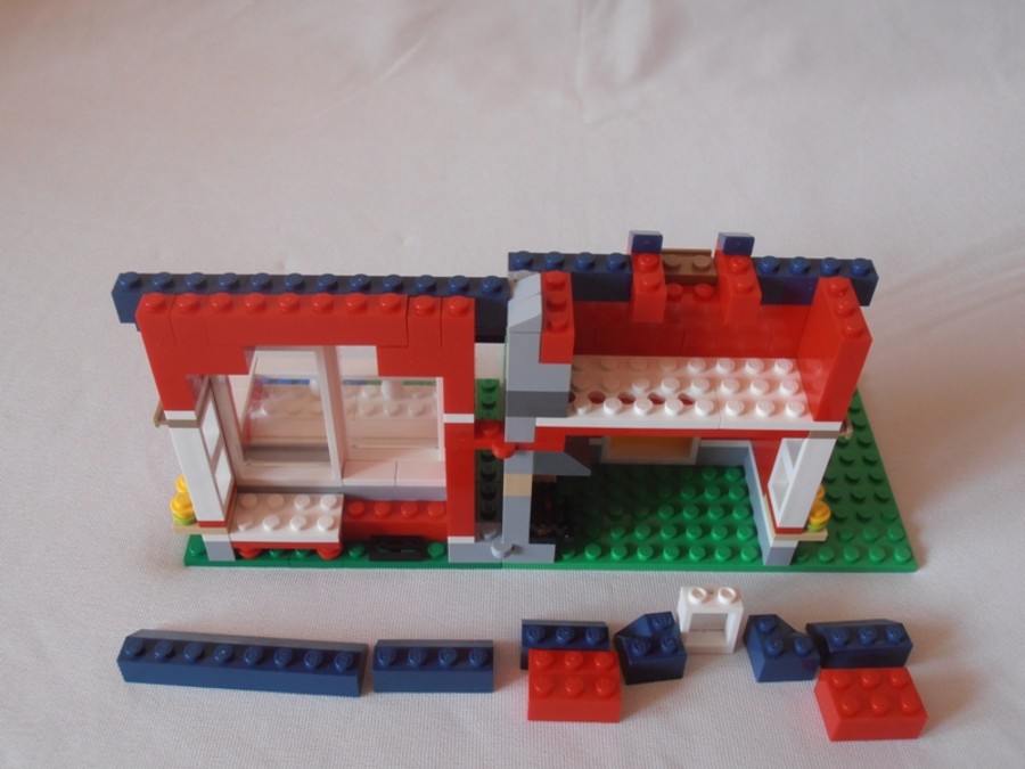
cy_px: 384
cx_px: 512
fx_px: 1096
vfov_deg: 38.7
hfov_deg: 50.1
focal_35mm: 37
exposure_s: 1/40
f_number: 3.9
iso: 125
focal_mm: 6.61
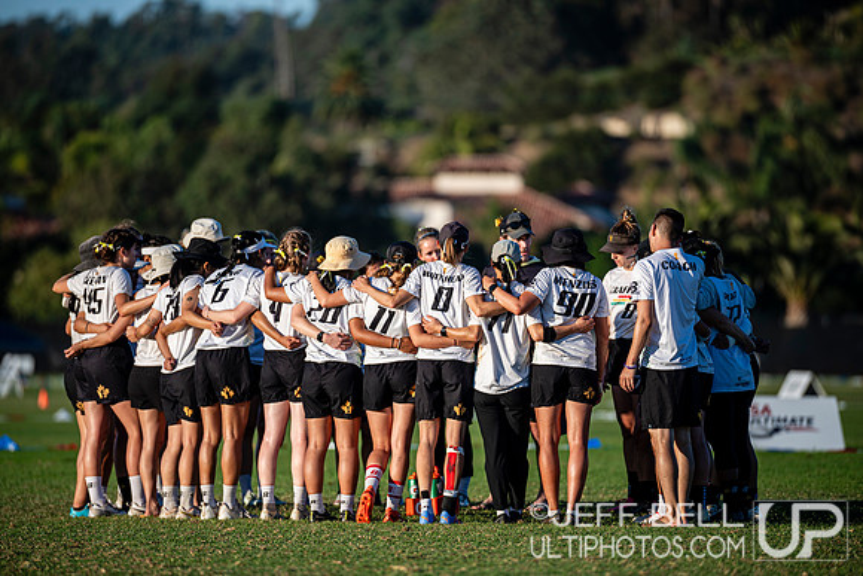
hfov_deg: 6.9
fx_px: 7193
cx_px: 432
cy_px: 288
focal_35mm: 300
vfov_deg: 4.6
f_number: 3.2
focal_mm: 300
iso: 100
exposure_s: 1/1250
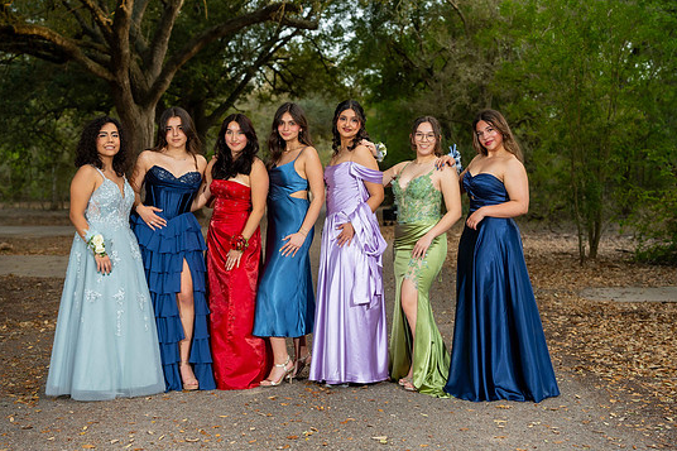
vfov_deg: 26.0
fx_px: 978
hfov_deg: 38.2
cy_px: 233
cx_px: 320
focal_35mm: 52
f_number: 3.2
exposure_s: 1/200
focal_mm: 48
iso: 250
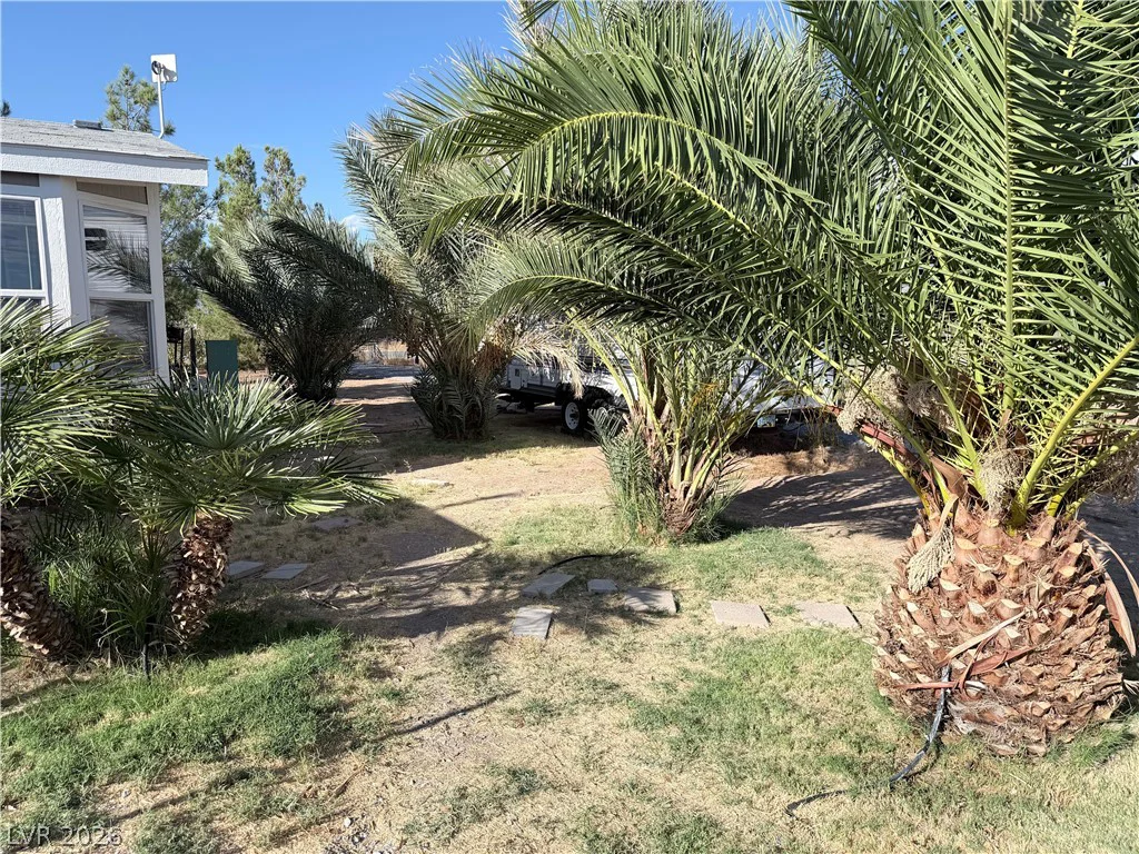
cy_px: 427
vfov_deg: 56.8
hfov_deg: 71.6
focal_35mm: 24
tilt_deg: -9.8
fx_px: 790
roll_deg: +0.4
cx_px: 570
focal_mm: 6.76
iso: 80
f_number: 1.78
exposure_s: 1/4167
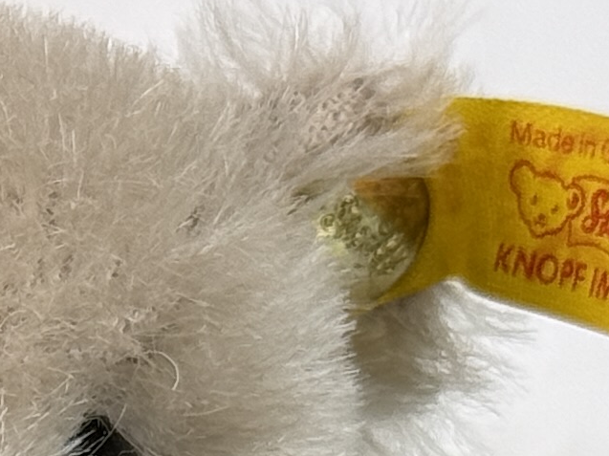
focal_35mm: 304
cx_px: -372
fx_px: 5345
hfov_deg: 6.4
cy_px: 1177
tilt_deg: -27.5
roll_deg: +2.0
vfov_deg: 4.7
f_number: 1.78
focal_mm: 6.76
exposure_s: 1/100
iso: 50
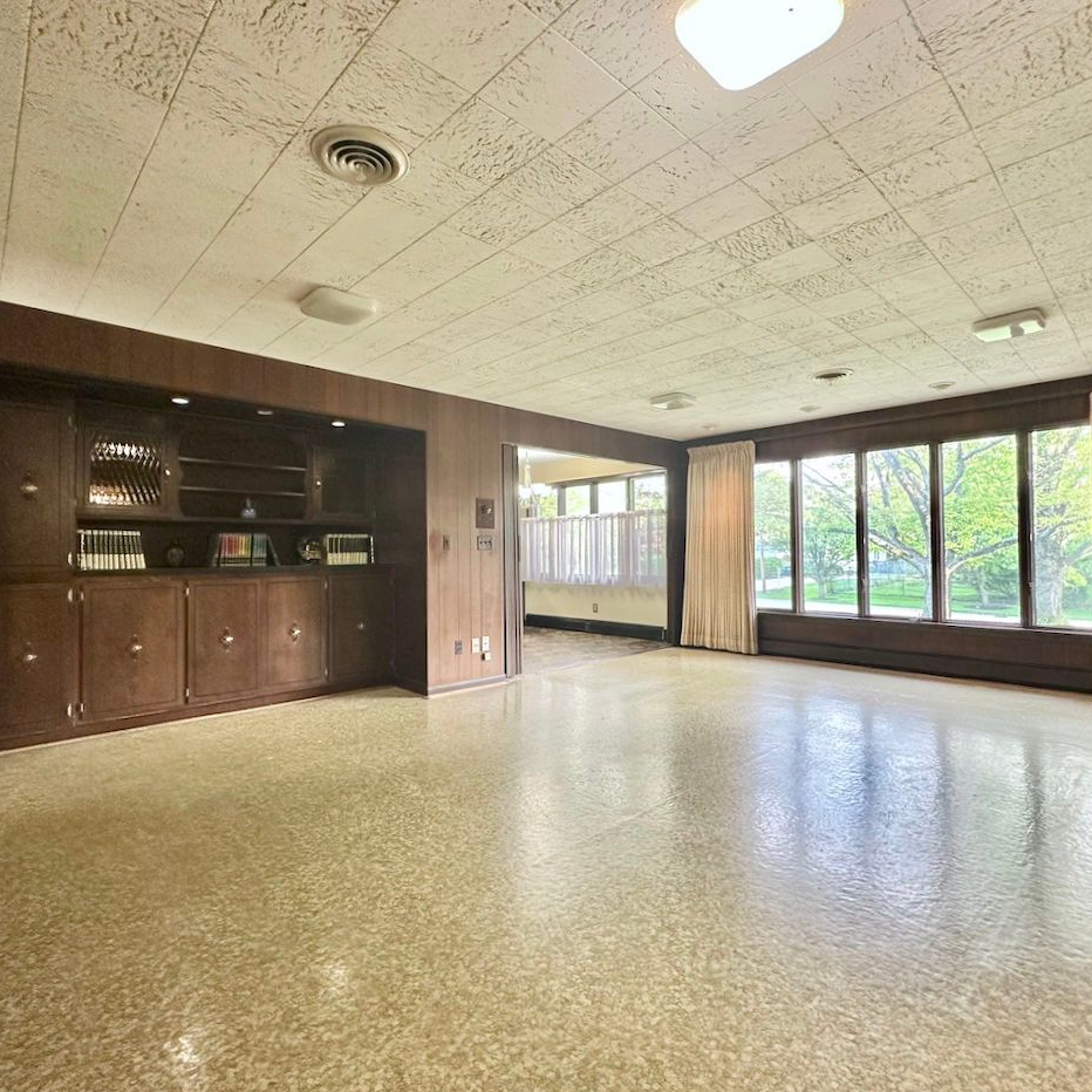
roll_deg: +0.1
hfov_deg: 84.0
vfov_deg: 84.0
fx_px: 607
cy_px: 542
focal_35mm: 17
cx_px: 545
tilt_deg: +1.1
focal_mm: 2.22
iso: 250
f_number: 2.2
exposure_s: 1/60
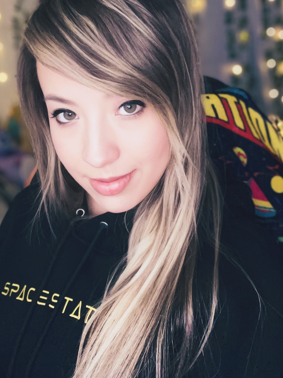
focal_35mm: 42
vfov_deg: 44.8
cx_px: 117
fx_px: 458
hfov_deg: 34.3
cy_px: 184
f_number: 2.2
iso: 320
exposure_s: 1/33
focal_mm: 2.71
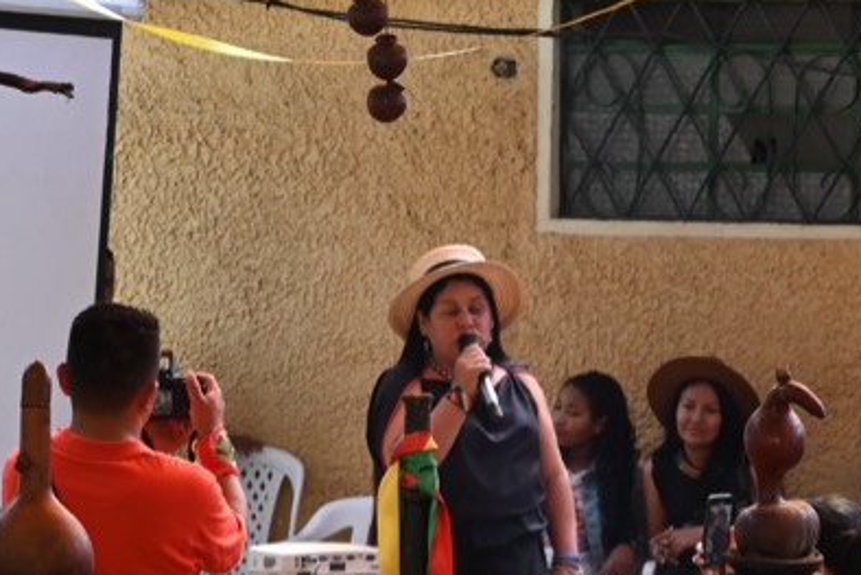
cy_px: 673
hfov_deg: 10.1
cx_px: 400
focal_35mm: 203
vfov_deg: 6.7
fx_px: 4857
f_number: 6.3
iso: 400
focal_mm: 50
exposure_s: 1/160
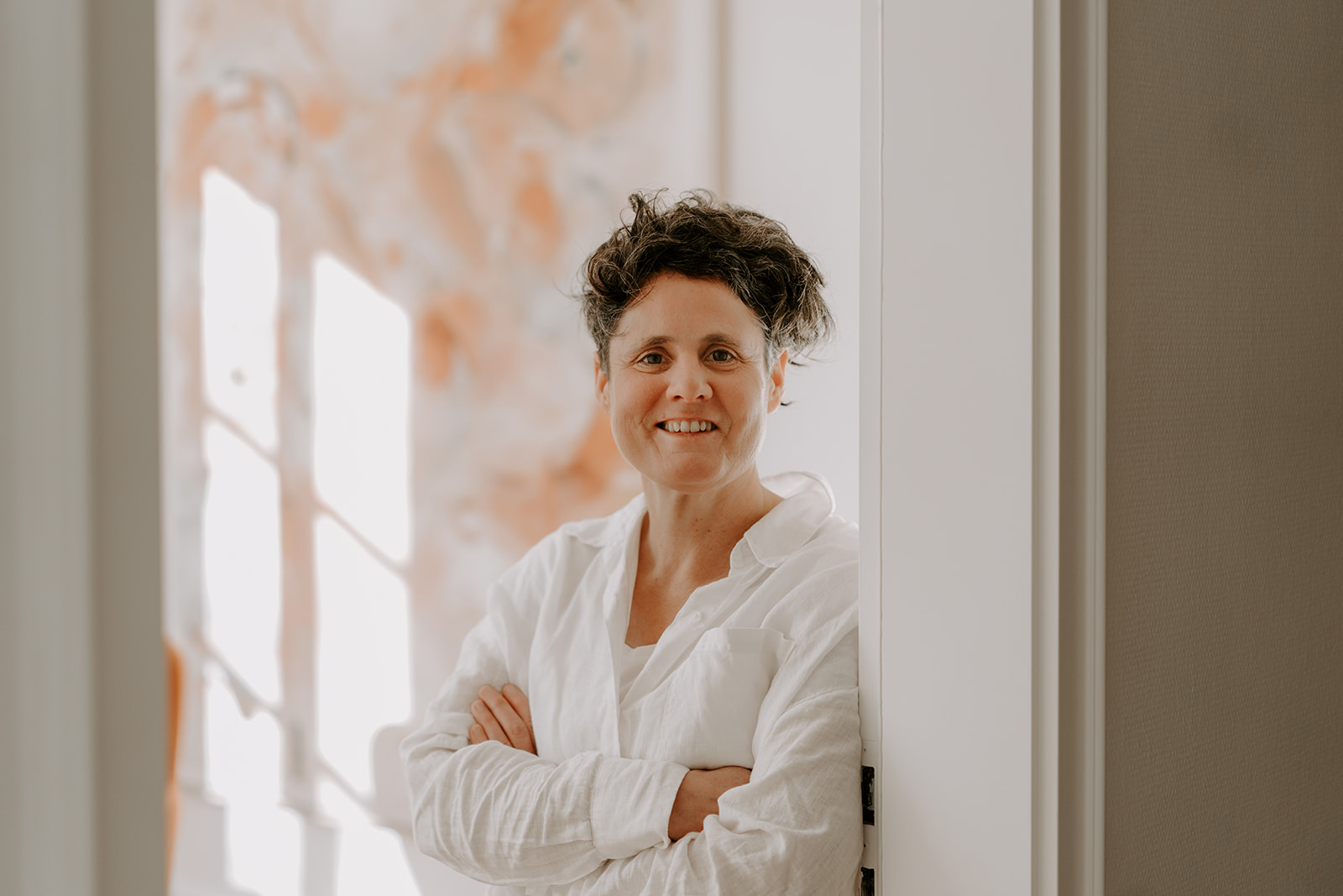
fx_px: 2052
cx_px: 672
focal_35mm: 55
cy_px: 448
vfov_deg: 24.6
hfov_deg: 36.2
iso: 250
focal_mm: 55
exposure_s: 1/250
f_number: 2
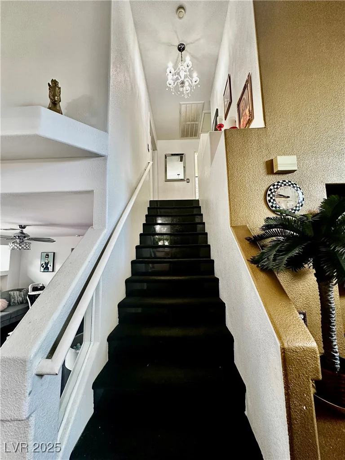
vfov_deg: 102.1
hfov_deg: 85.7
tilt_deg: +7.3
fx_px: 186
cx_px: 172
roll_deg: +0.2
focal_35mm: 14
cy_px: 230
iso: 200
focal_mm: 2.22
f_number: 2.2
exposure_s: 1/60
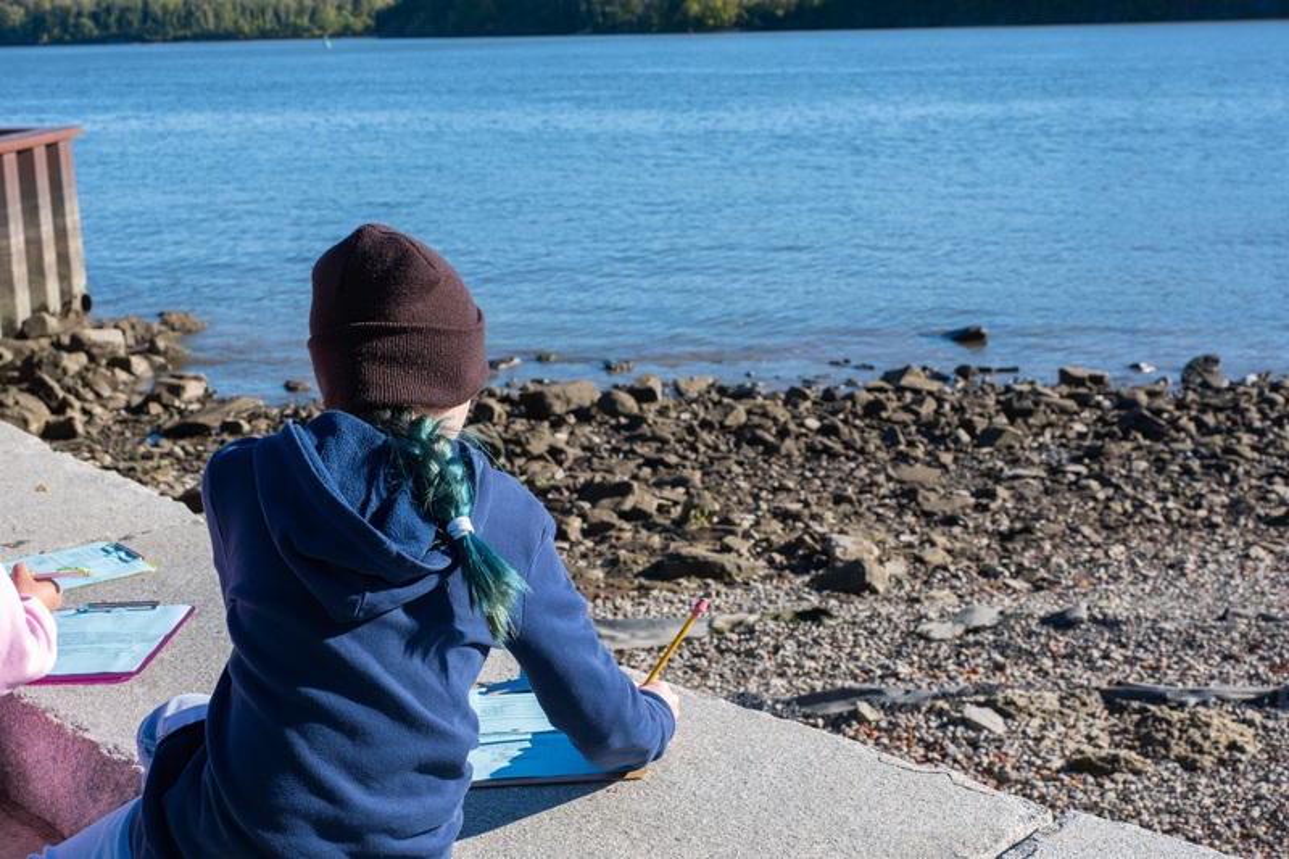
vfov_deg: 27.0
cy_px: 430
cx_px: 644
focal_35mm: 50
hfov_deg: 39.6
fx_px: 1790
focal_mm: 50
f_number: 10
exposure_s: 1/100
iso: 100
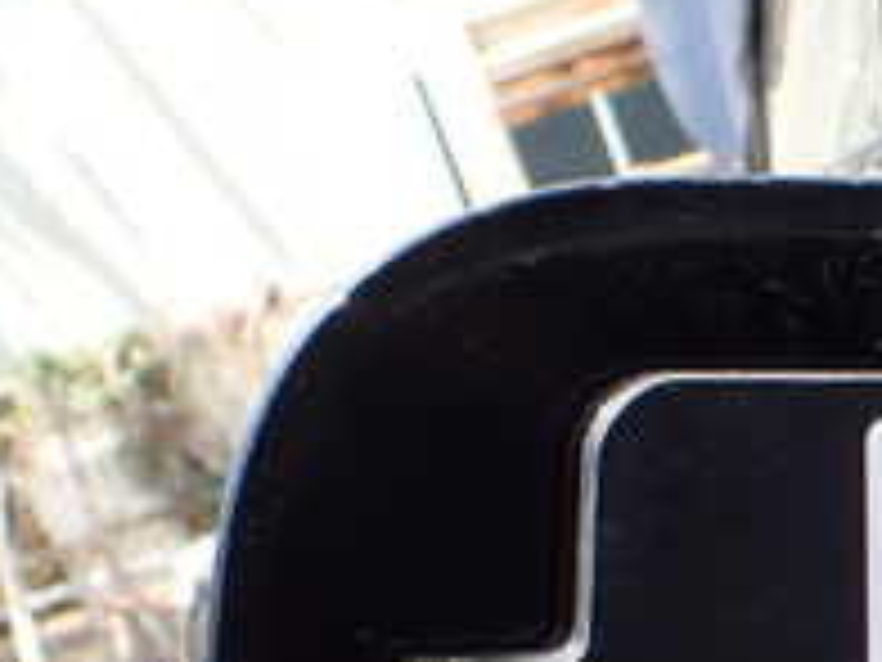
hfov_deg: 19.5
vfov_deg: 15.8
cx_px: 1166
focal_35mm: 92
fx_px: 2344
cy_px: 662
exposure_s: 1/200
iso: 100
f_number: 3.2
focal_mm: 5.4
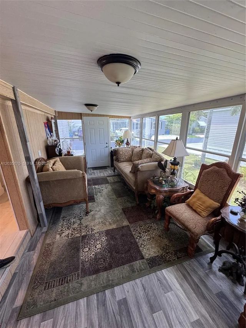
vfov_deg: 102.1
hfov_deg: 85.7
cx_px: 123
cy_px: 164
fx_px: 133
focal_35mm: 14
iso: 200
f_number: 2.2
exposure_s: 1/120
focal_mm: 2.22
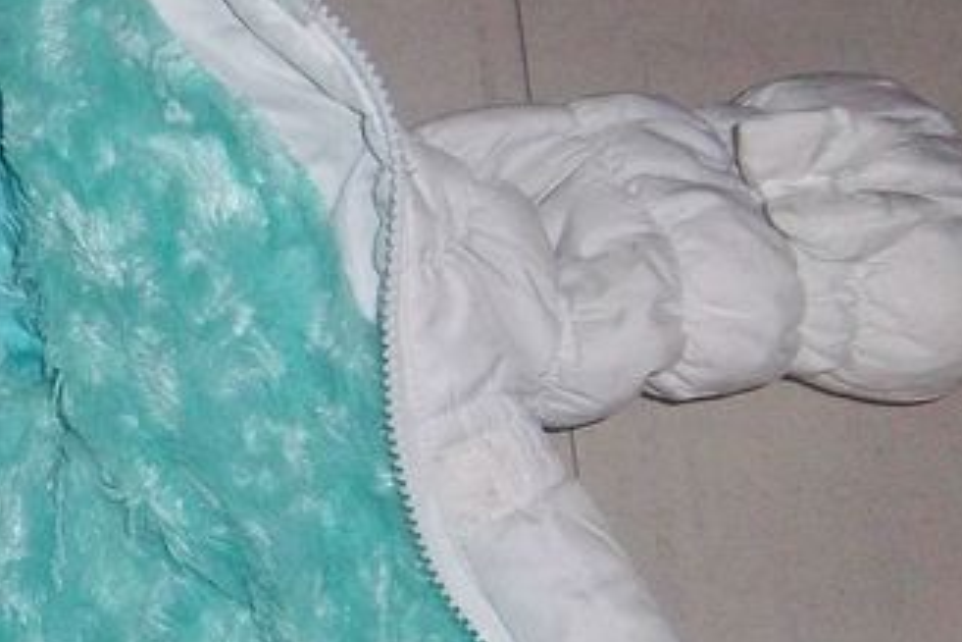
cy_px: 294
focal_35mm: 89
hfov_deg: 20.2
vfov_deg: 15.4
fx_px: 2378
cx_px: -415
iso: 160
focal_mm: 5.1
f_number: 3.5
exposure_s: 1/64
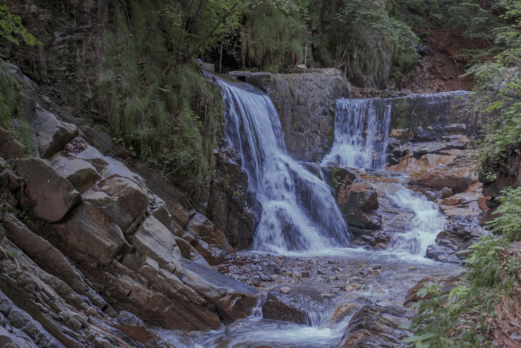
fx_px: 651
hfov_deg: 43.6
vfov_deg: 29.9
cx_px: 260
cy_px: 174
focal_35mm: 45
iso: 125
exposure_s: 1/25
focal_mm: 30.2
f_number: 2.8
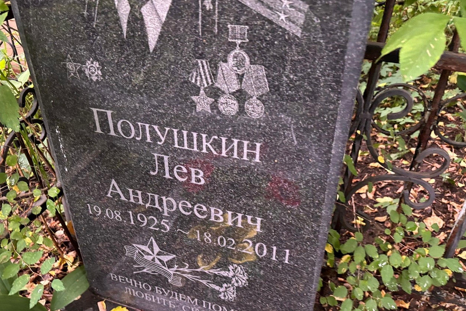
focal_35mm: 31
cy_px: 187
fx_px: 401
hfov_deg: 60.2
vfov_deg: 42.1
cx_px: 211
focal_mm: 5.96
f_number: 1.6
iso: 500
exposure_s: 1/50
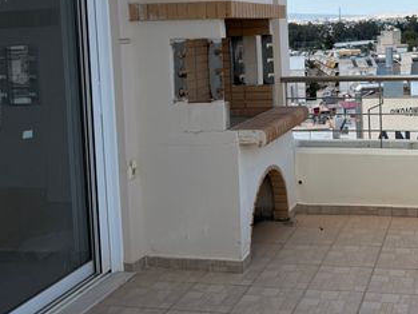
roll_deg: +3.1
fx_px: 592
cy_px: 47
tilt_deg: -2.3
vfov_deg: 28.8
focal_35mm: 49
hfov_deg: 37.4
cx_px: 339
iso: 80
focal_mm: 6.76
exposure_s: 1/3759
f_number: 1.78
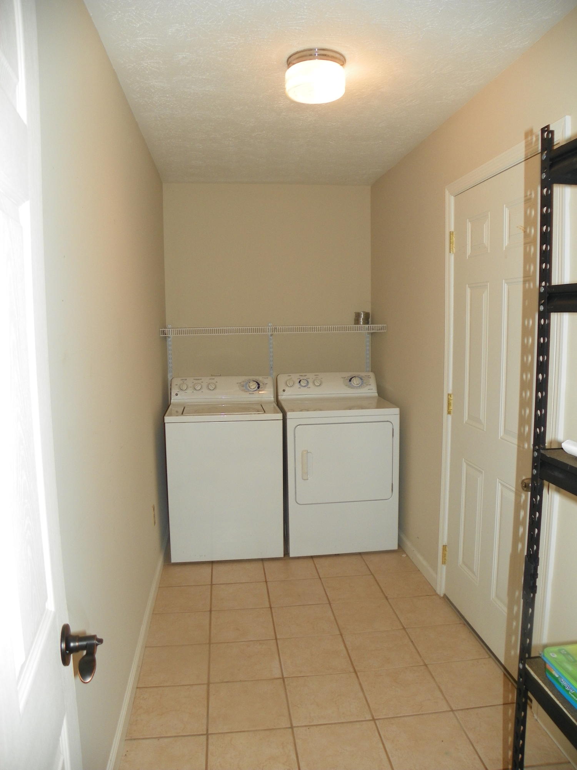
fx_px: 578
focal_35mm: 26
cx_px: 288
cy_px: 385
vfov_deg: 67.3
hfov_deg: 53.1
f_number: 2.8
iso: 64
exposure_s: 1/30
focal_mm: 4.6
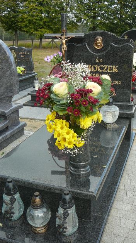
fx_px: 250
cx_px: 81
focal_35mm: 39
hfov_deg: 30.4
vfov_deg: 51.6
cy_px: 120
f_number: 2.8
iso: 80
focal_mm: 5.2
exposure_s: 1/250
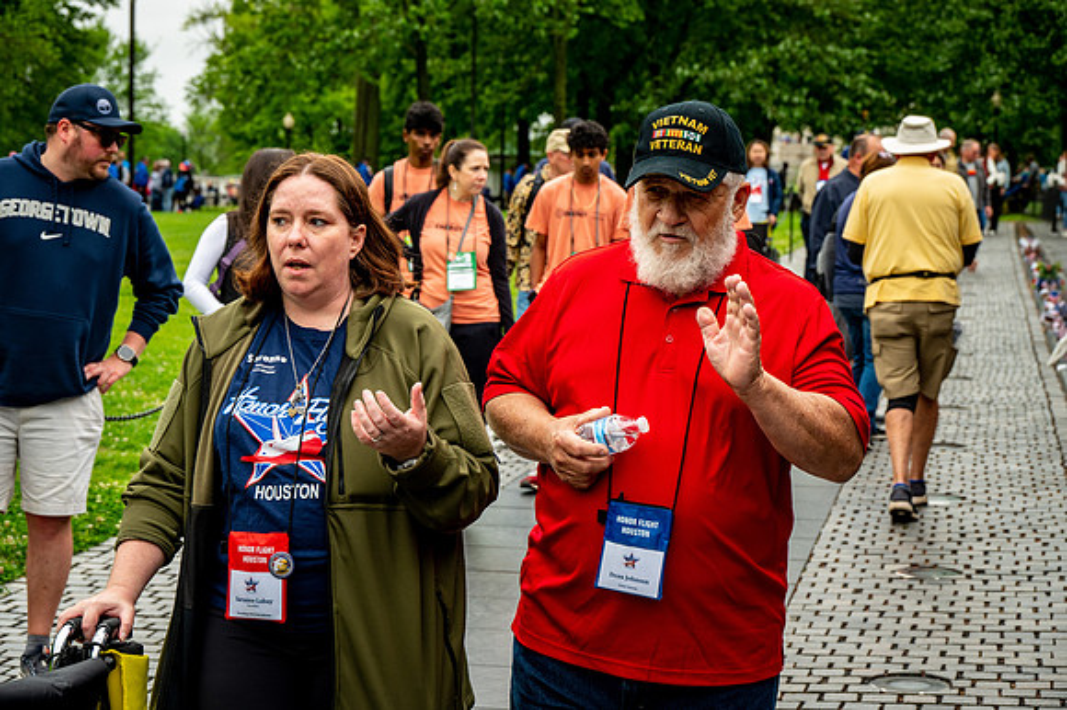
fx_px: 2340
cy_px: 355
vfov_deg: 17.3
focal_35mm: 79
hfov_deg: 25.7
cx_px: 534
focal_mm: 79
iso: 1000
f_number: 8
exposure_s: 1/640
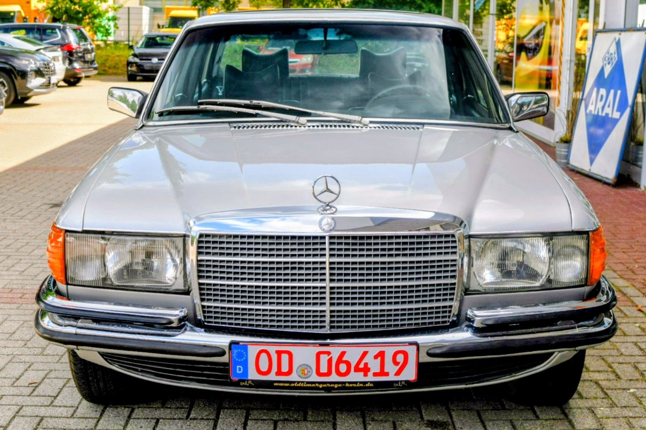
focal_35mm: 52
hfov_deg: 38.2
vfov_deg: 26.0
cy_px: 215
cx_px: 323
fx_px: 933
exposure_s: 1/250
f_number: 5.6
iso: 200
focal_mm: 35
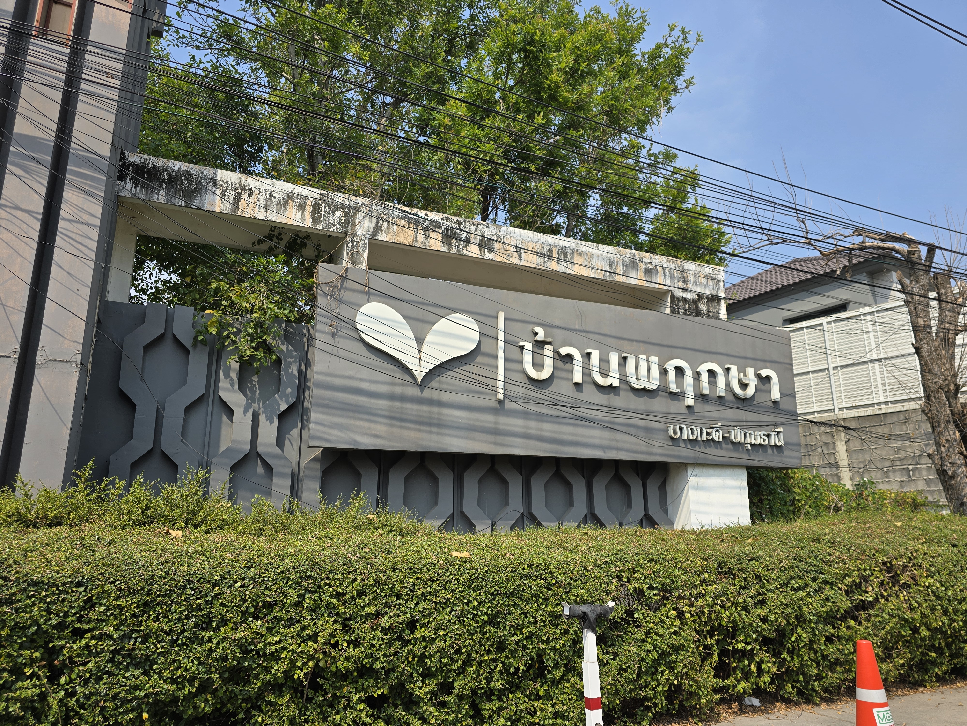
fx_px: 643
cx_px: 484
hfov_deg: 73.9
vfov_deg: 58.9
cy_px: 363
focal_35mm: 23
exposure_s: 1/677
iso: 12
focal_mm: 6.3
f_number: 1.7
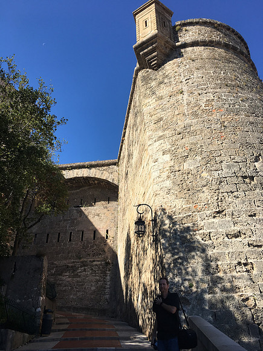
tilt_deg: +31.9
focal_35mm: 29
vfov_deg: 61.7
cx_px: 132
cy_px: 176
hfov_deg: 48.2
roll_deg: +0.2
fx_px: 294
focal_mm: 4.15
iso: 25
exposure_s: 1/1399
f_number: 2.2
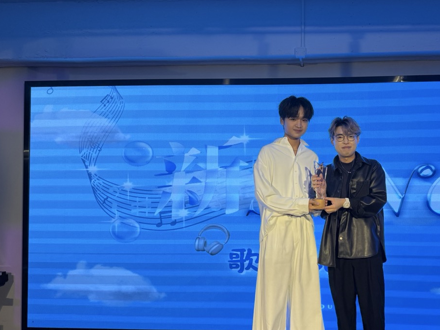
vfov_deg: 41.7
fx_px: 432
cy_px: 187
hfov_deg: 52.7
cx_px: 299
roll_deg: -0.6
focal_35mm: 34
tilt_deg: +2.1
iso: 64
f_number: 1.78
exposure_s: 1/218
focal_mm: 6.76
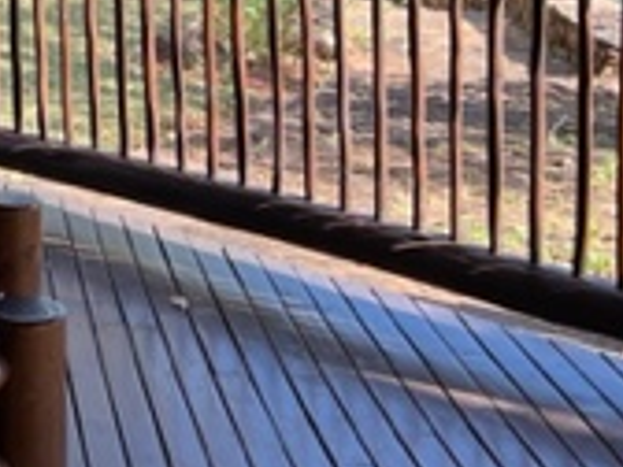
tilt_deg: -6.5
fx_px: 1782
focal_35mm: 99
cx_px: -70
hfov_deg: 19.0
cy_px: -93
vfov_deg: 14.5
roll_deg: +0.8
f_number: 1.5
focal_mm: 5.7
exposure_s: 1/718
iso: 50
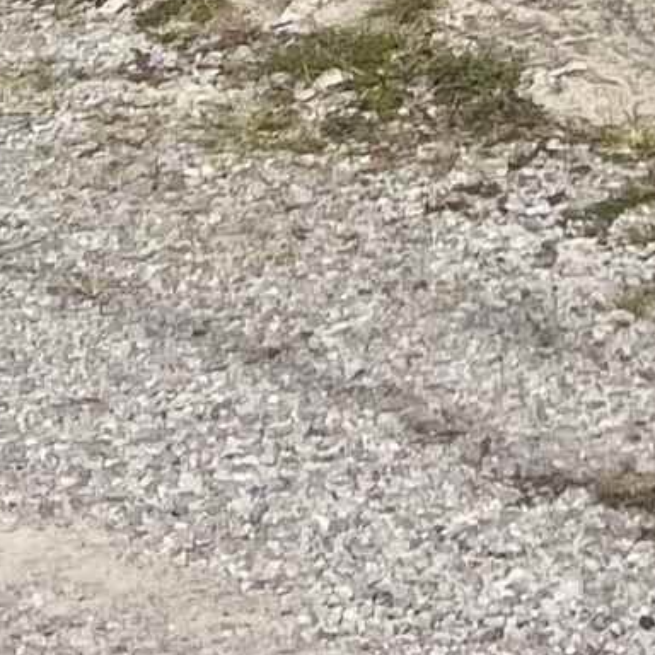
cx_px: 928
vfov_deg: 8.6
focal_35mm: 184
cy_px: -976
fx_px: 3939
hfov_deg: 9.3
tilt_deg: -0.1
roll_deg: -1.1
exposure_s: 1/6993
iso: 50
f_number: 1.5
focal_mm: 5.7
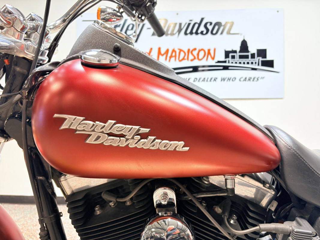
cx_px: 160
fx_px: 240
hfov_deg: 67.3
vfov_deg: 53.1
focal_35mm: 26
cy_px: 120
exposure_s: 1/120
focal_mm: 5.96
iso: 80
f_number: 1.6
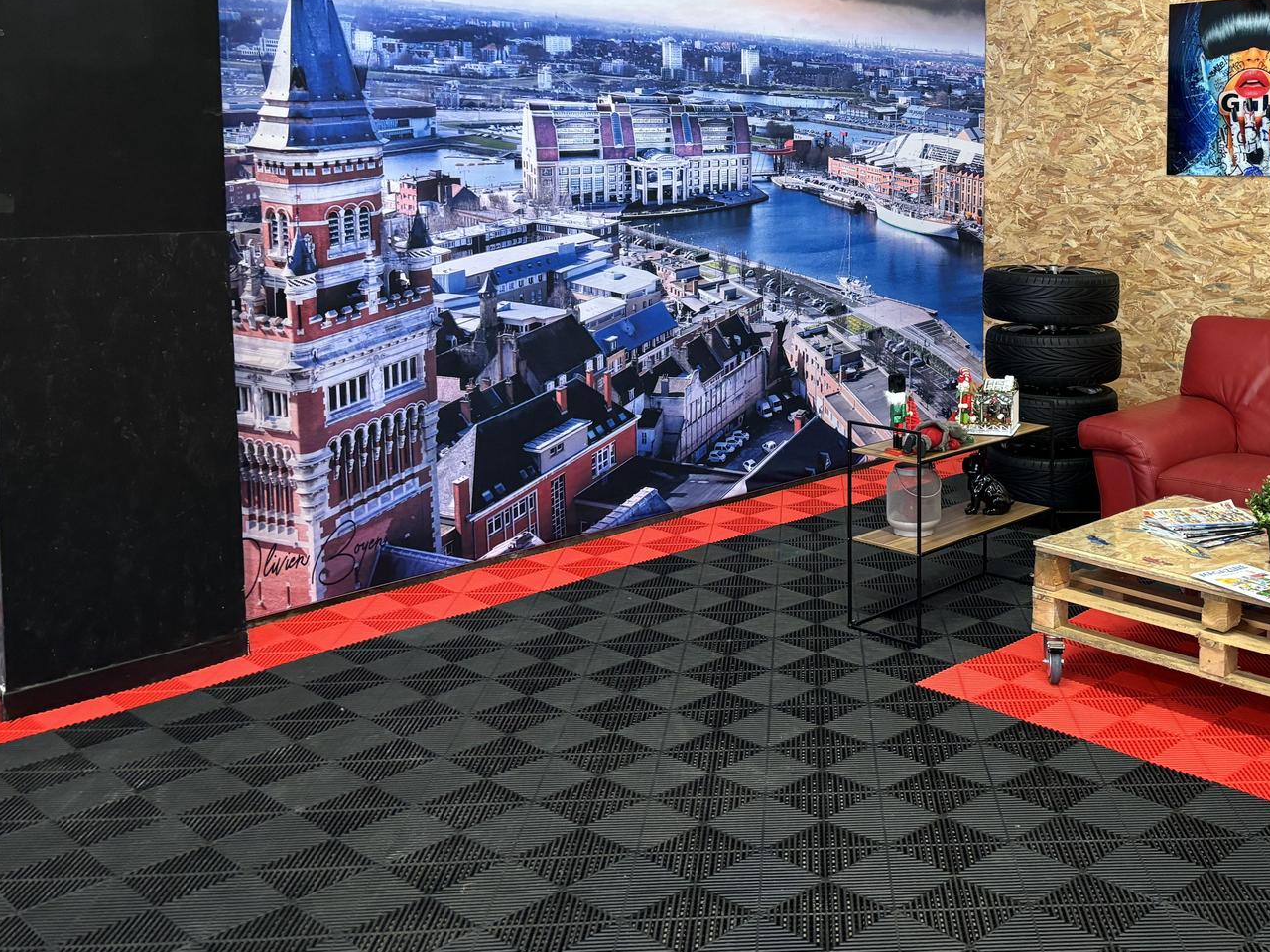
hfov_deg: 46.7
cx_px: 900
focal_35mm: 39
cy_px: 260
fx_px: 1431
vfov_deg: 36.1
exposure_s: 1/50
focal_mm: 5.96
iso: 320
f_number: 1.6
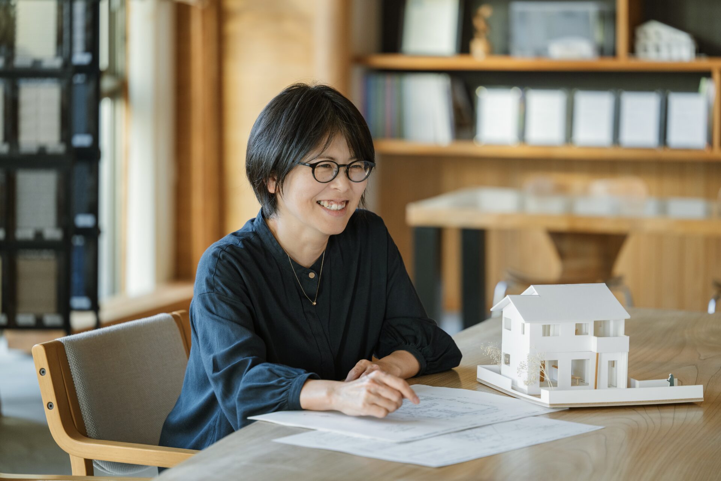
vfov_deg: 13.0
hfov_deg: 19.5
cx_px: 360
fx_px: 2103
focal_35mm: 105
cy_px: 240
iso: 640
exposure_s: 1/60
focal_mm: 105
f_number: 3.2
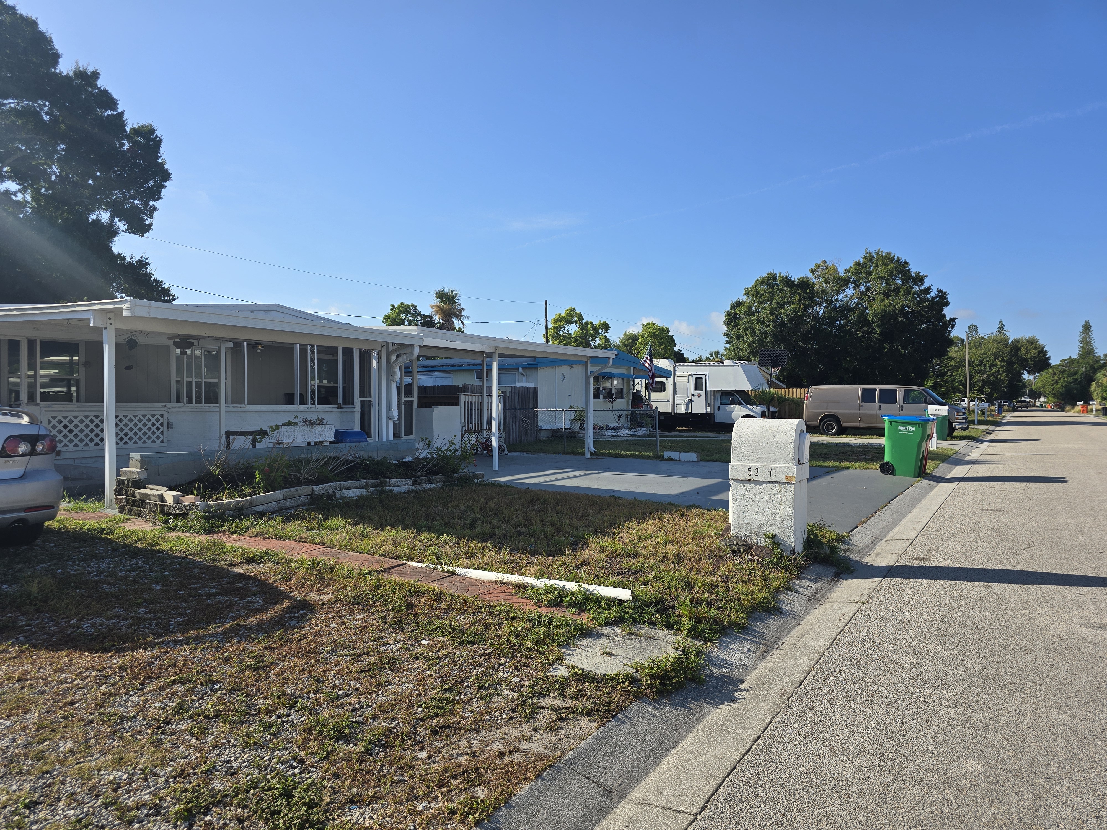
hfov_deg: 73.9
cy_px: 415
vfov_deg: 58.9
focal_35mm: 23
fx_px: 736
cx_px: 554
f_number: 1.7
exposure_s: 1/740
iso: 12
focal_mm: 6.3
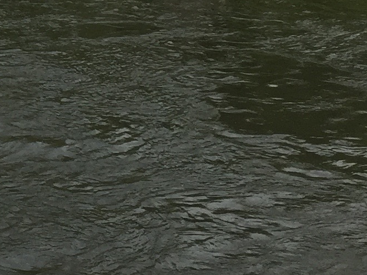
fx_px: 1505
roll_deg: -1.1
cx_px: -191
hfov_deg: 13.1
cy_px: -246
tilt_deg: +2.5
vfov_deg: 9.8
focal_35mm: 142
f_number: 2.2
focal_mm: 4.15
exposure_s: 1/1980
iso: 32
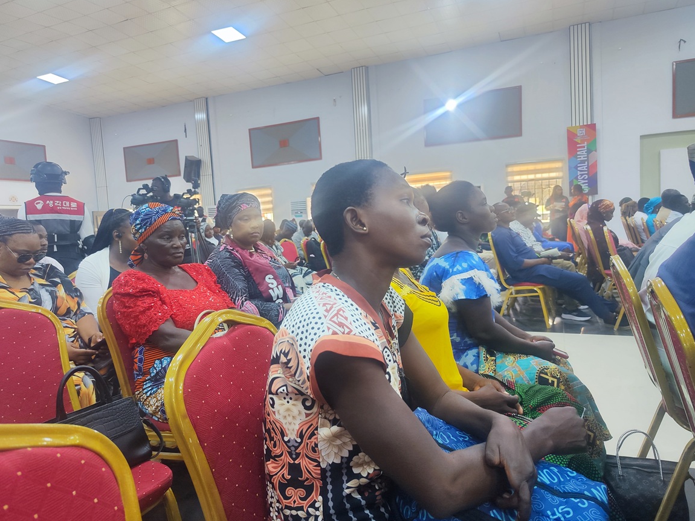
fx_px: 482
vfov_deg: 56.8
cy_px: 260
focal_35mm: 24
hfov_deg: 71.6
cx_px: 343
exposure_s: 1/50
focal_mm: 7.01
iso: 399
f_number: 1.69
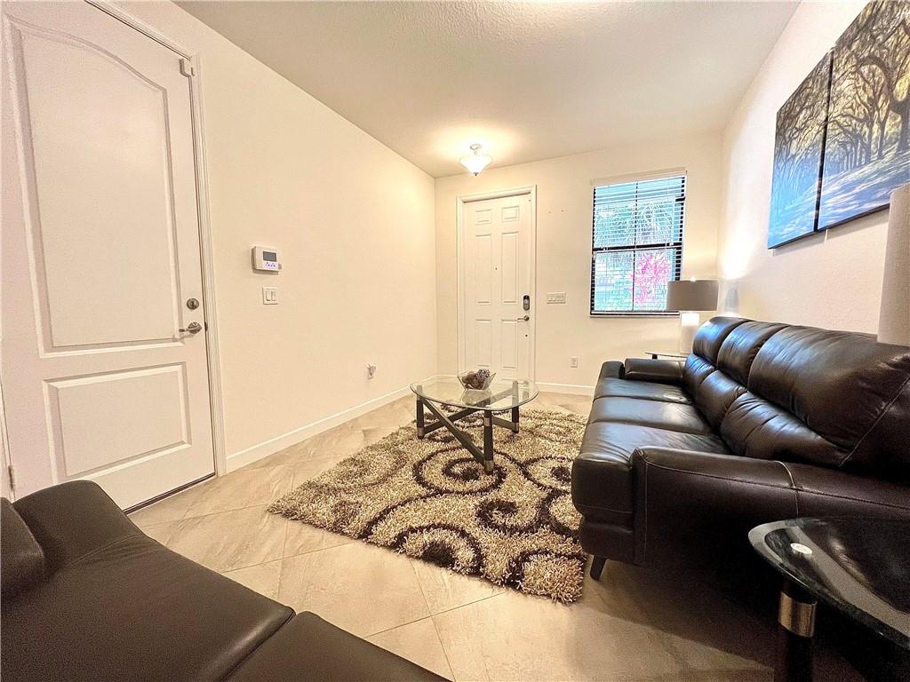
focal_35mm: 13
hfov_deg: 106.2
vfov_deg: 89.9
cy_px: 341
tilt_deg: -5.3
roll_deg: +0.9
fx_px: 342
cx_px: 455
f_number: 1.8
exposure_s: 1/120
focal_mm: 1.57
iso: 160
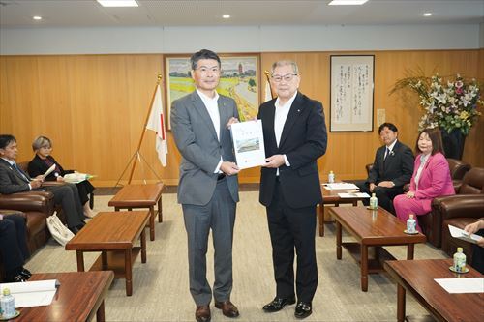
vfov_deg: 35.9
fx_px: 497
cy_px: 161
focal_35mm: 37
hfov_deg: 51.9
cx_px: 242
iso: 1600
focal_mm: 37
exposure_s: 1/60
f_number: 6.3
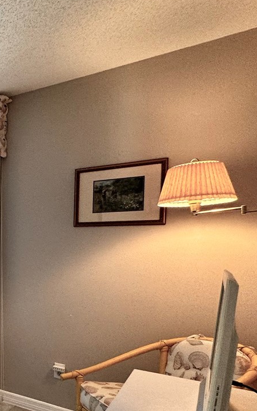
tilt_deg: -3.6
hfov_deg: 26.3
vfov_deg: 57.3
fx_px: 370
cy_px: 261
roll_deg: -0.3
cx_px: -140
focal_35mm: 33
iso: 125
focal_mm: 2.22
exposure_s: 1/120
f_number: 2.2
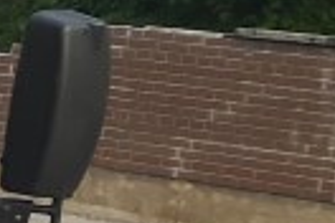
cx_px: -962
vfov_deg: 5.5
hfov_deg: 6.7
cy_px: -3
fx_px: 2326
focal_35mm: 250
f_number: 1.9
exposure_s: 1/430
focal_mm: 3.7
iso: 40
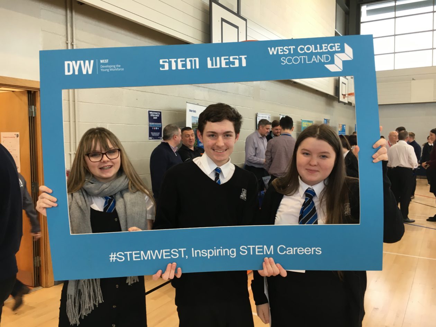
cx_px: 218
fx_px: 365
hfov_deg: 61.7
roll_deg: +0.2
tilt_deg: -2.5
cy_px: 164
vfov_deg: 48.2
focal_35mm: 29
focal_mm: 4.15
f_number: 2.2
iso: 64
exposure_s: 1/33
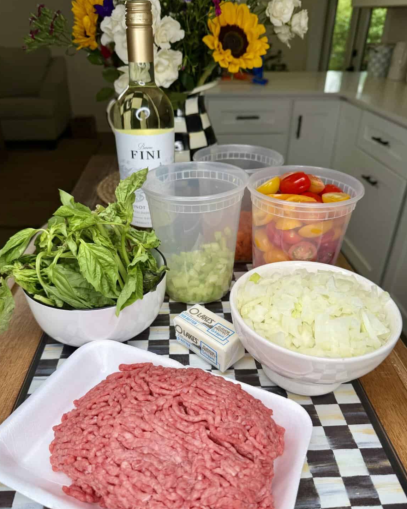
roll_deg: -1.7
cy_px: 269
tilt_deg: -31.3
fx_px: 392
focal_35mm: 26
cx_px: 196
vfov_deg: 66.0
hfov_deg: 54.9
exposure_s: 1/772
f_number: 1.78
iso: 80
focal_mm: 6.76
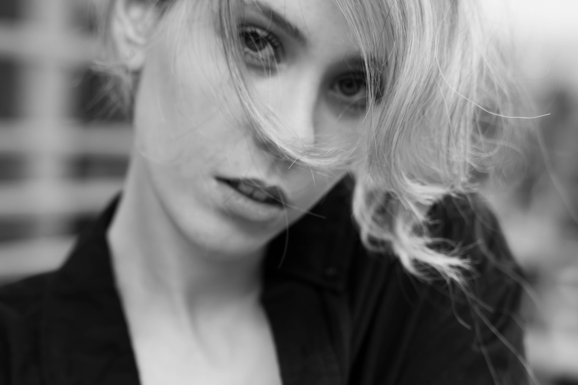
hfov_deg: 22.6
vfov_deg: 15.1
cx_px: 287
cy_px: 272
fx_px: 1445
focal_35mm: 90
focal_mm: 59.5
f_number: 2.8
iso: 1600
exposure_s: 1/640
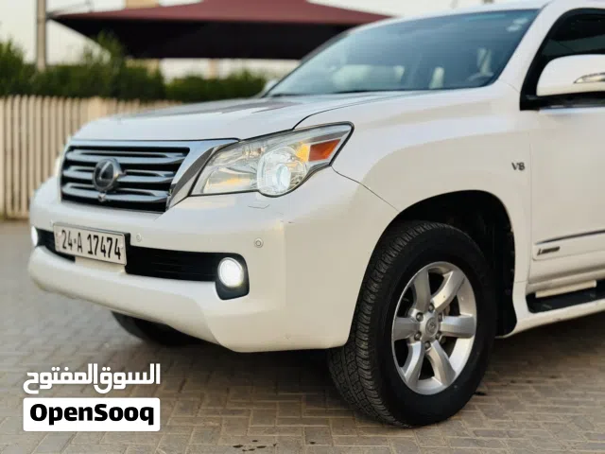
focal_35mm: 48
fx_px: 839
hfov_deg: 39.7
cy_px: 227
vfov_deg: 30.3
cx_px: 302
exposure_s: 1/488
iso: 64
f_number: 1.78
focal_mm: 6.76
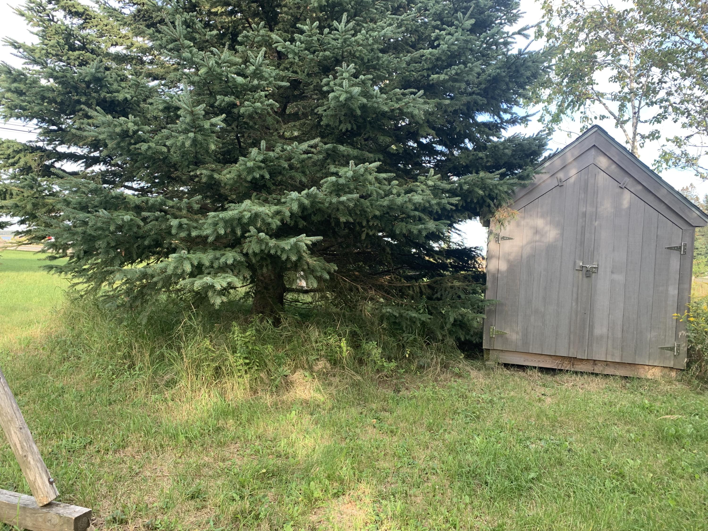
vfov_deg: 53.1
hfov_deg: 67.3
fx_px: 532
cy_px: 266
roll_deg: -3.2
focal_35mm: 26
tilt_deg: +1.0
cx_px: 354
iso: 32
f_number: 1.8
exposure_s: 1/122
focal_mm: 4.25
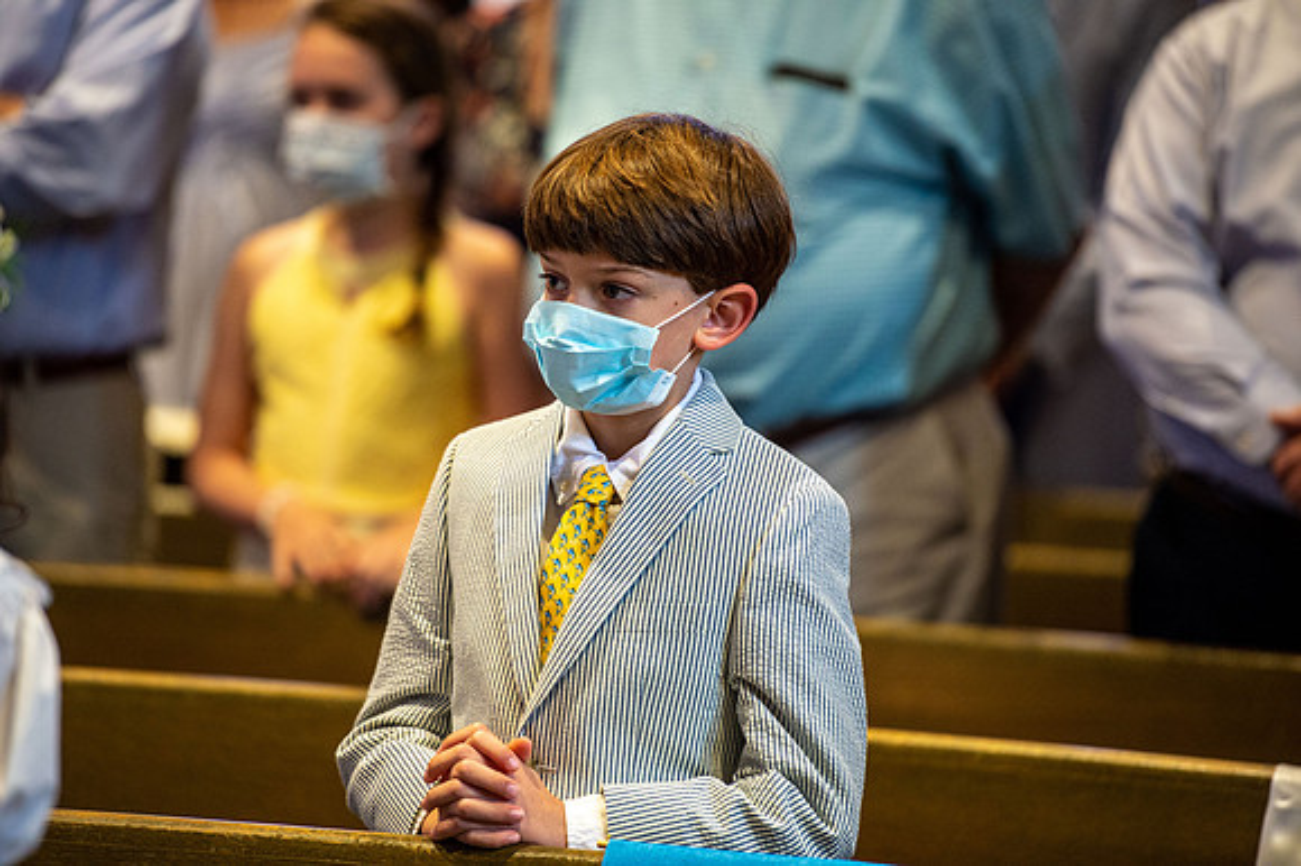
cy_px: 433
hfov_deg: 10.3
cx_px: 650
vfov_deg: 6.9
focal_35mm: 200
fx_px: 7223
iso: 1600
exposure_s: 1/125
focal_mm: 200
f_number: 2.8
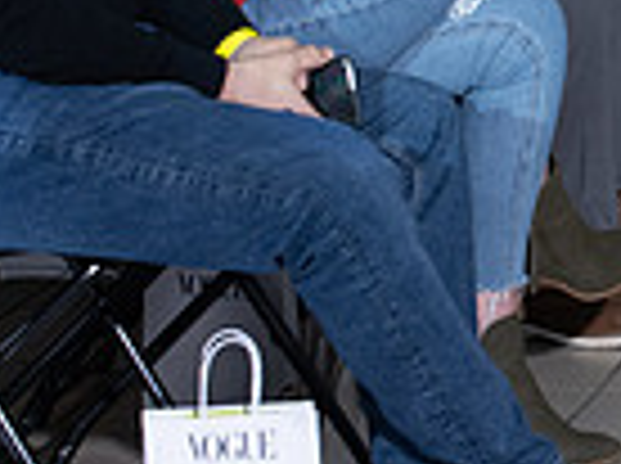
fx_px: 5802
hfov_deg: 6.0
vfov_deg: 4.6
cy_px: -92
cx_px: 1296
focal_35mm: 324
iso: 1250
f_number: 5
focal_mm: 80
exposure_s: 1/160
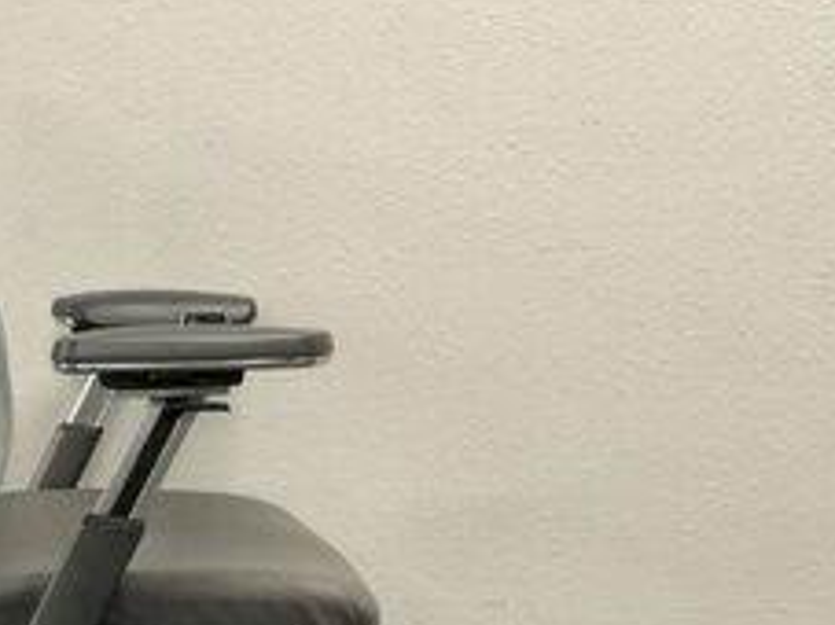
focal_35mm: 64
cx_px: 88
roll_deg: +0.2
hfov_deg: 29.1
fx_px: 1543
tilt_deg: -13.9
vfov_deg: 22.3
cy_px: 583
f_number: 1.8
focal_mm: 3
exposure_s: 1/60
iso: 125
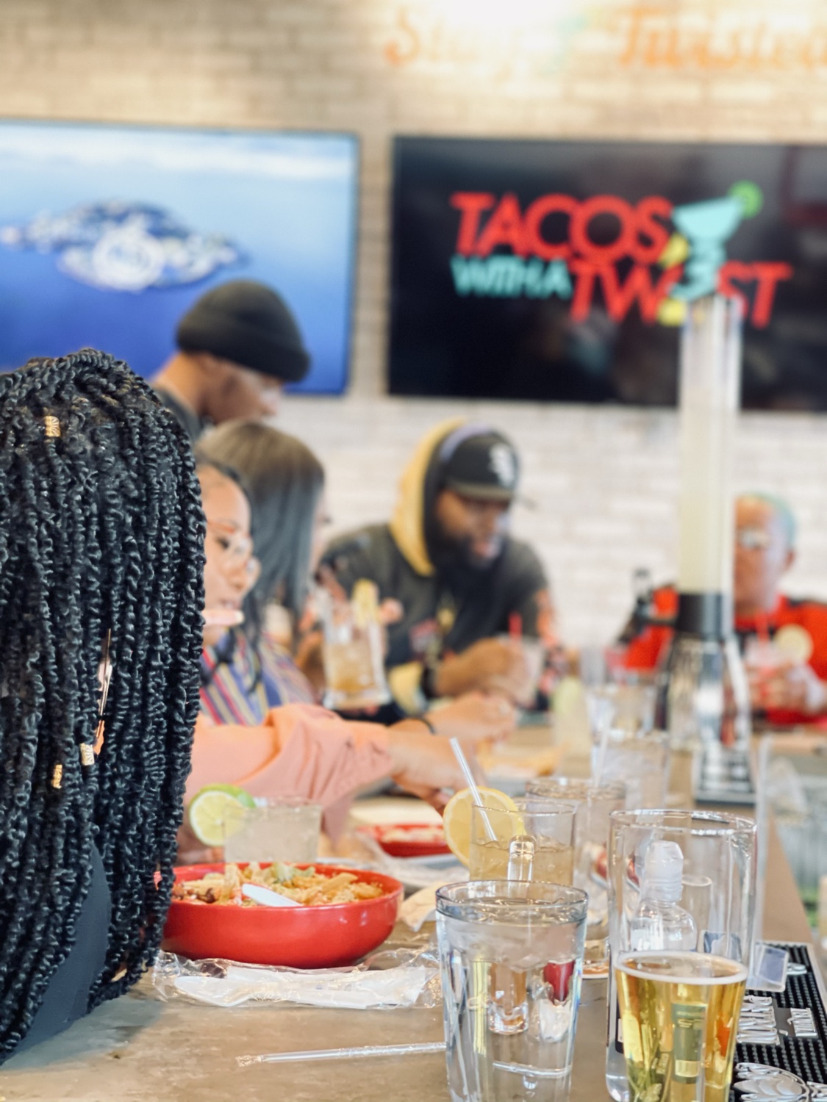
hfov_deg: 22.9
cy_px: 551
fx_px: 2039
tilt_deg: +0.1
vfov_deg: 30.3
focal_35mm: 64
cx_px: 414
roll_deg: -2.3
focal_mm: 7.5
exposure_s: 1/40
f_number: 2.2
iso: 250
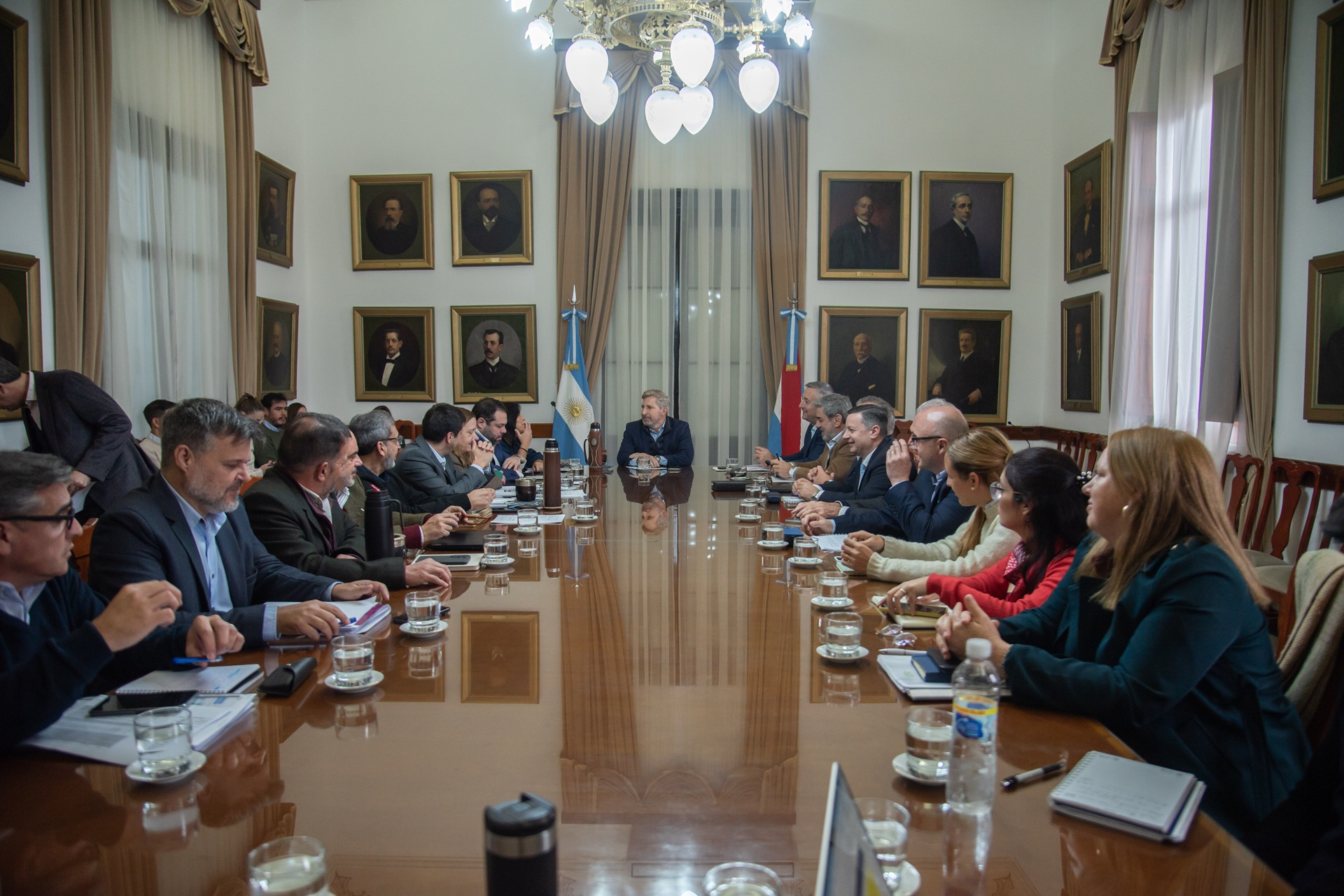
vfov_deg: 53.2
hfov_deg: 73.7
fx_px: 896
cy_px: 448
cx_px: 672
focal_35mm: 24
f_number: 4
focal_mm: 24
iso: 1250
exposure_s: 1/200
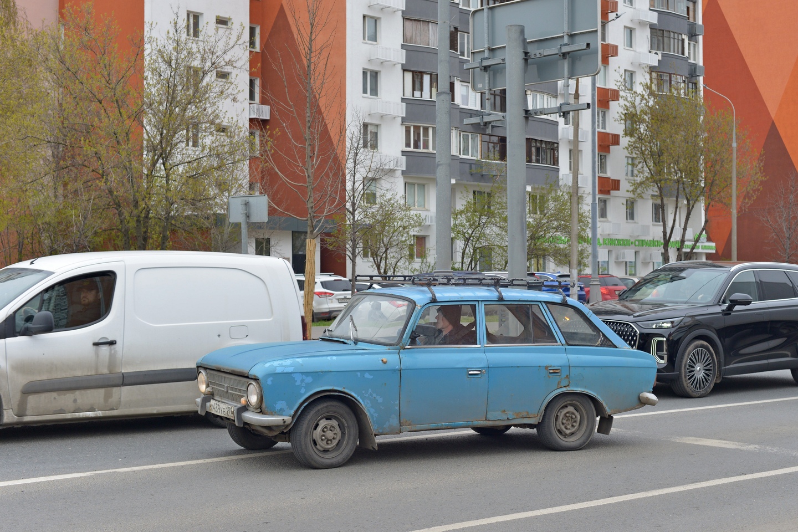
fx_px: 1108
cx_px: 399
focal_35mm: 50
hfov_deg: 39.6
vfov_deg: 27.0
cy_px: 266
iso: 400
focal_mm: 50
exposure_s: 1/250
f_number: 5.6
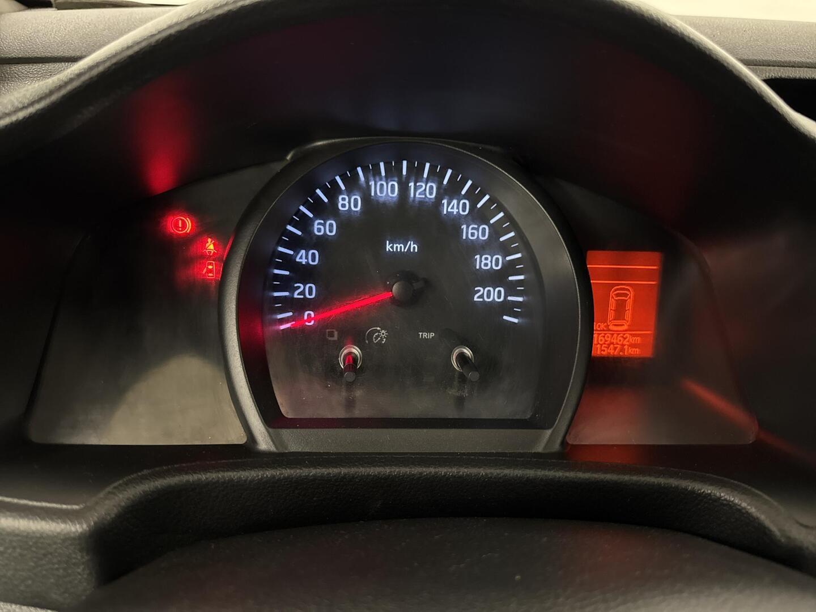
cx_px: 408
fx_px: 566
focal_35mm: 24
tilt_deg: -32.8
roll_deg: -3.6
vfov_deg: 56.8
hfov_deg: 71.6
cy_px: 306
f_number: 1.78
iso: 1000
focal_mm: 6.76
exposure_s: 1/25
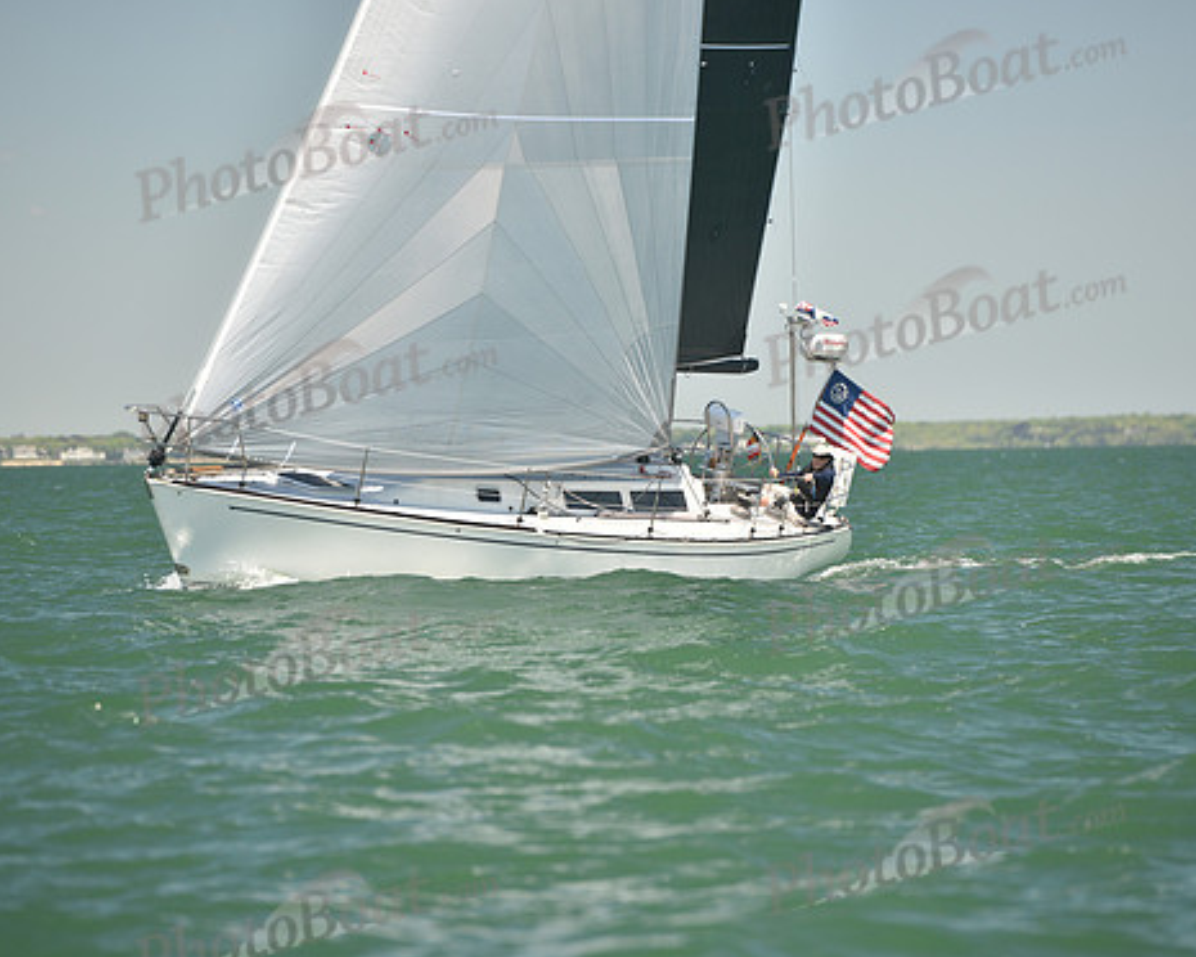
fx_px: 8283
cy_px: 490
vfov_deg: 6.6
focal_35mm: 234
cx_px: 633
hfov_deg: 8.3
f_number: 4
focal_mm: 200
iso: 250
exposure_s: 1/800
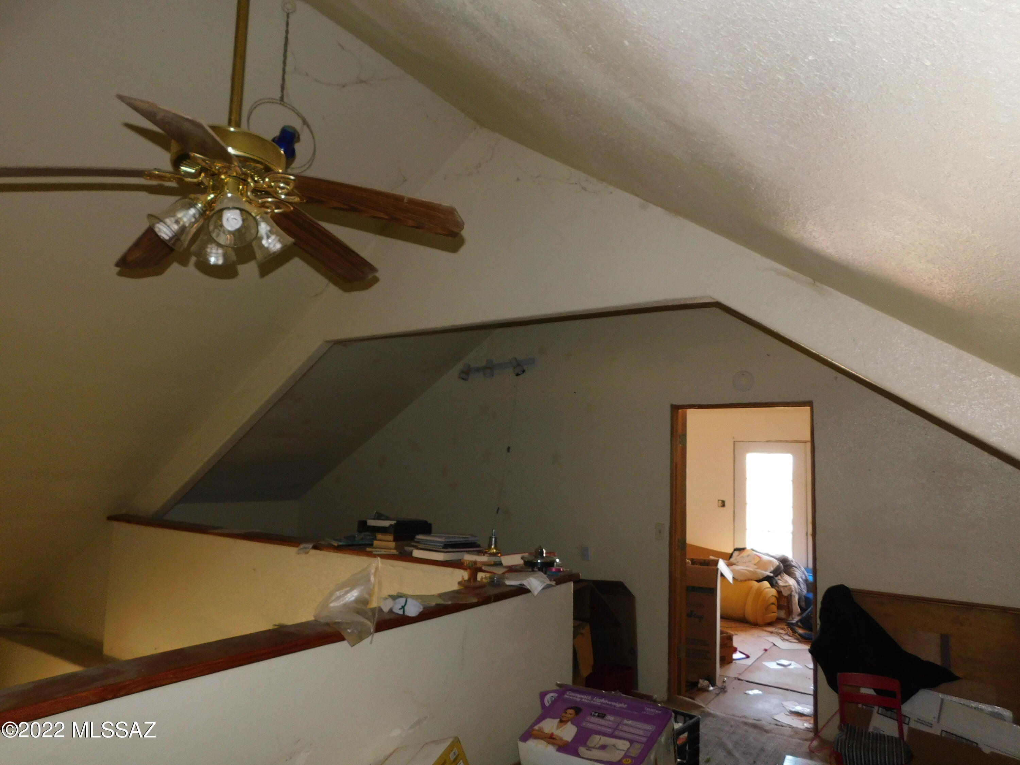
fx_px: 678
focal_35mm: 23
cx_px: 510
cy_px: 382
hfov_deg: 73.9
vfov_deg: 58.9
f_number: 3
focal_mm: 4
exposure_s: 1/30
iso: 200
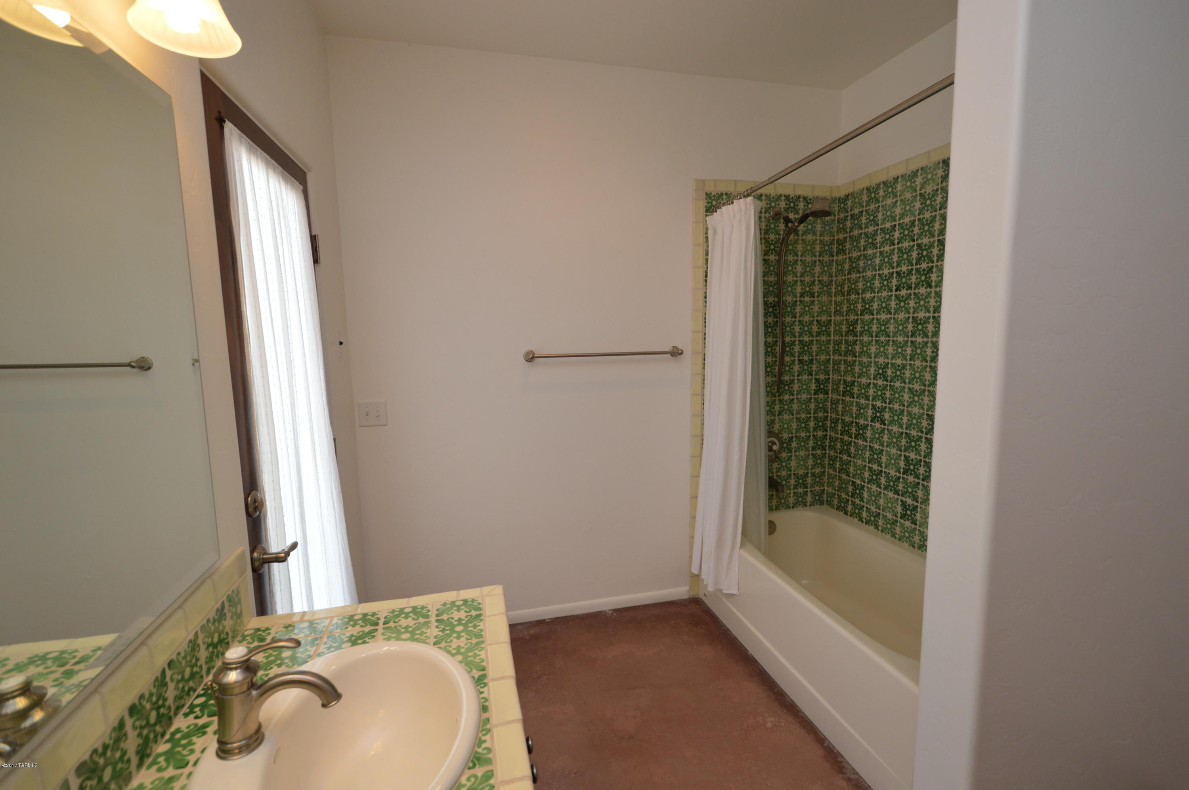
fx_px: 495
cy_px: 395
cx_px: 594
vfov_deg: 77.2
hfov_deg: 100.4
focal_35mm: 15
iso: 400
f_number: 4.5
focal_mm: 10
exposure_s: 1/80
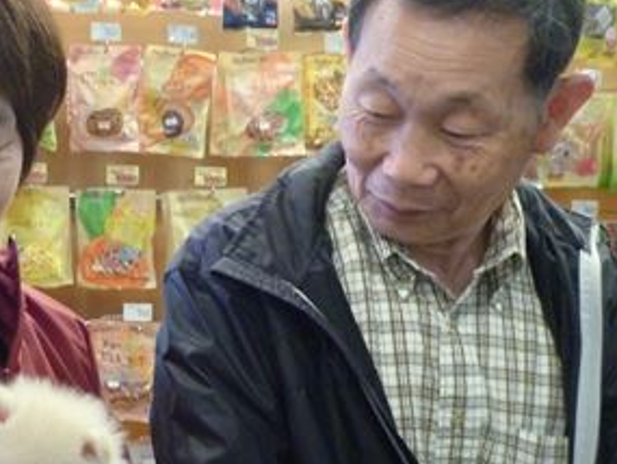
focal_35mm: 59
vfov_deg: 24.6
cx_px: 113
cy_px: 334
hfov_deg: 31.7
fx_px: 1052
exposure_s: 1/40
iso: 400
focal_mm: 5
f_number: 3.1
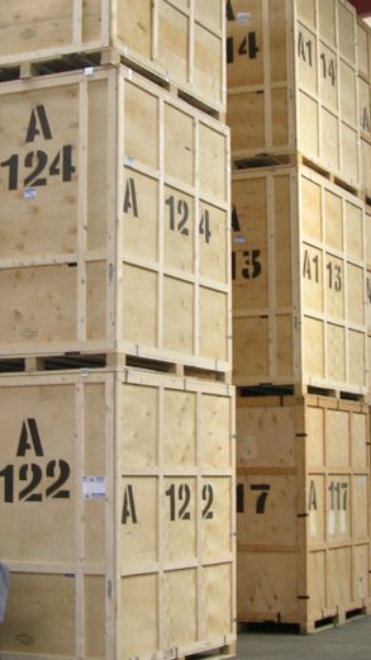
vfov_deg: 28.2
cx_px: 171
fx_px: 1312
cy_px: 294
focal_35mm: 75
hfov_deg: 16.1
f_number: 2.8
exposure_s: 1/30
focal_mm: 8.9
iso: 100
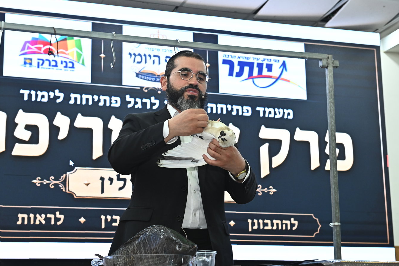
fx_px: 809
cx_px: 192
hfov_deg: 27.7
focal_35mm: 73
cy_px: 132
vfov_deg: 18.7
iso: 2500
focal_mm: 70
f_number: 8
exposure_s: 1/200
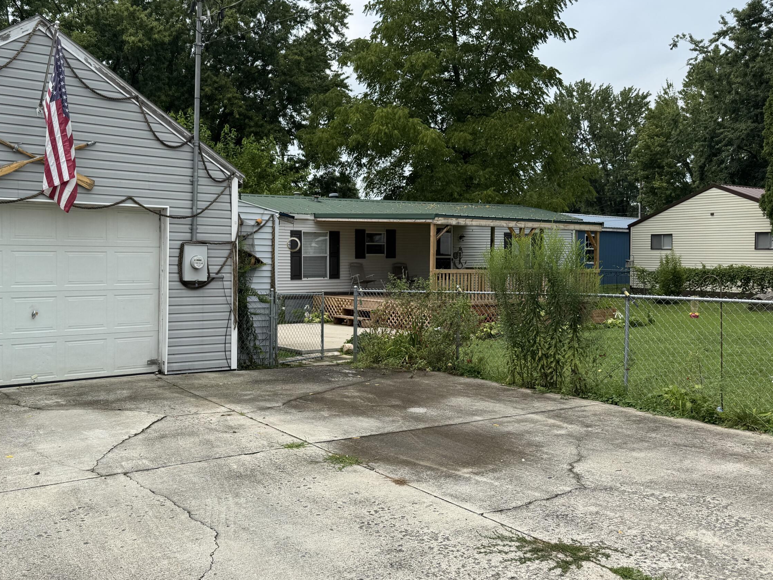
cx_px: 275
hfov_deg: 55.9
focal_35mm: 32
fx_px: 715
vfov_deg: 44.1
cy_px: 273
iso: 80
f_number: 1.78
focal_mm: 6.76
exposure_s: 1/3802
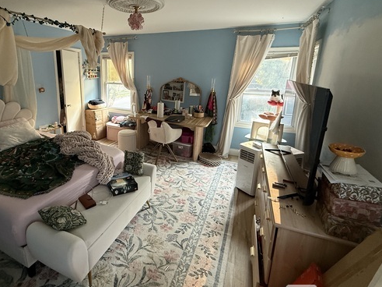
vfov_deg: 68.2
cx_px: 152
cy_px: 121
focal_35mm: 19
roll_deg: -1.1
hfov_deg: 83.6
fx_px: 210
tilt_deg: -13.0
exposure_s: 1/60
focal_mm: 2.22
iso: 250
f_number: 2.2
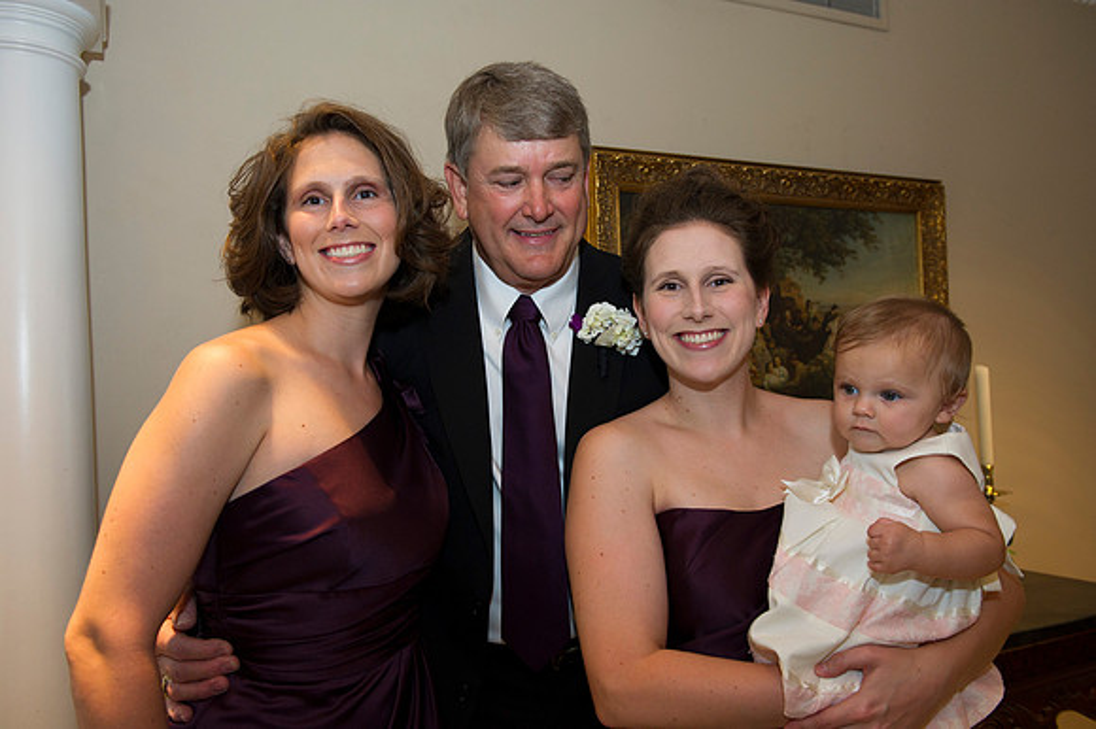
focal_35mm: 29
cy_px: 364
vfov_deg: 44.9
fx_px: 882
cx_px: 548
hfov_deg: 63.7
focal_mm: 29
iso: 1250
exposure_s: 1/100
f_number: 4
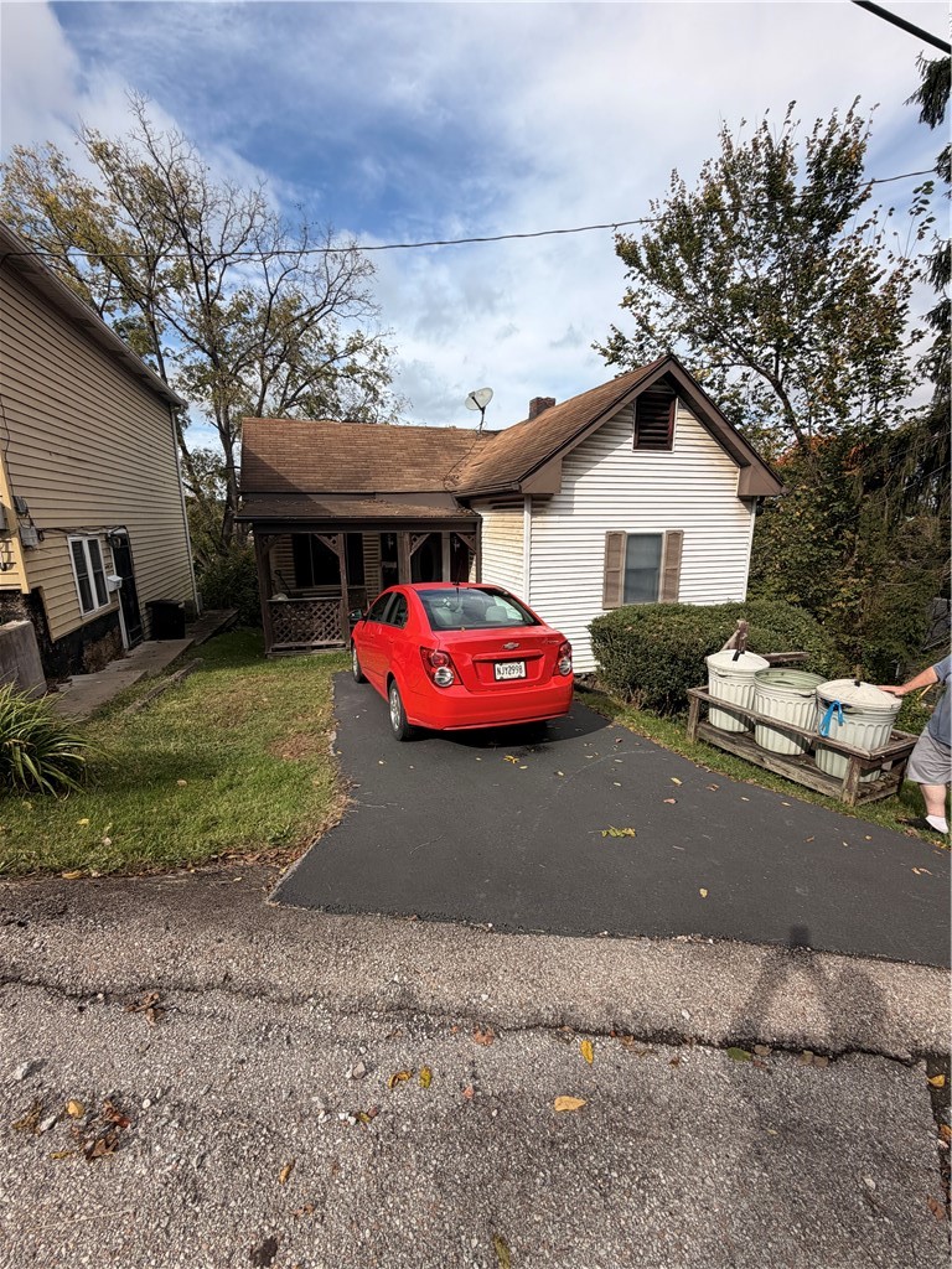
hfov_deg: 85.7
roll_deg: +0.7
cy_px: 634
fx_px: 513
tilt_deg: -12.7
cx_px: 476
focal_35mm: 14
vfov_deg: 102.1
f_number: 2.2
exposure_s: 1/770
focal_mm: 2.22
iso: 32
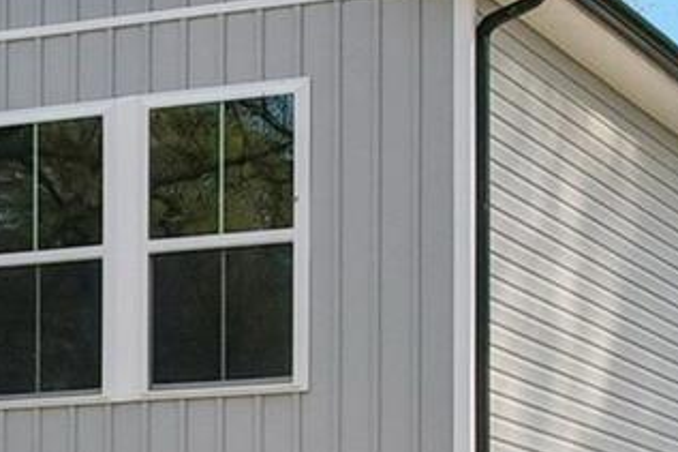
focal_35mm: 142
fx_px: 2673
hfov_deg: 14.1
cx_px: -111
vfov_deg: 9.6
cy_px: 404
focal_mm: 8.4
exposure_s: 1/200
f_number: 2.8
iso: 120
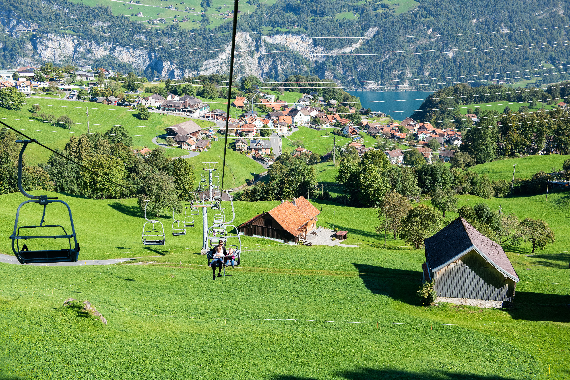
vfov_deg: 28.1
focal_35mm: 48
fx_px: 760
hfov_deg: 41.1
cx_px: 285
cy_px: 190
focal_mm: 48
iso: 640
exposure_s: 1/1250
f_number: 5.6
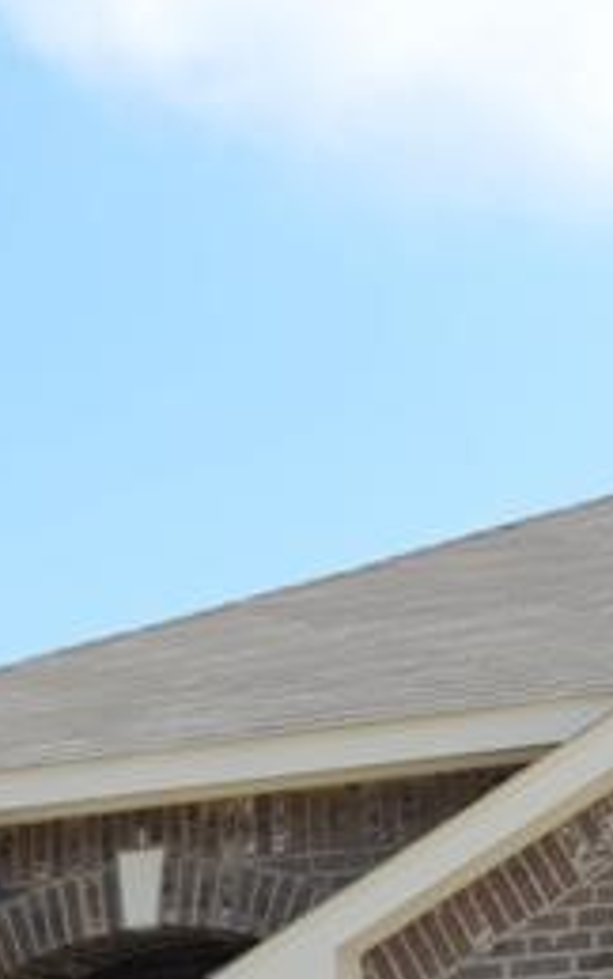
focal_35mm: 145
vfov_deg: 14.1
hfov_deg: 9.0
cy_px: 1081
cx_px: 526
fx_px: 3874
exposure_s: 1/200
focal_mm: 24
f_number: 7.1
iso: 100
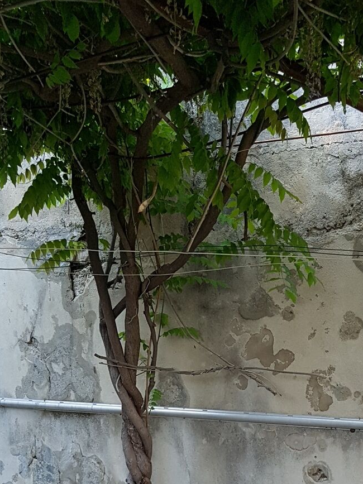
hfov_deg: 24.1
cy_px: 539
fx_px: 839
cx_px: 283
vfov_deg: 29.0
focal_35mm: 60
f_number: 1.7
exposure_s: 1/100
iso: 100
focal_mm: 4.2
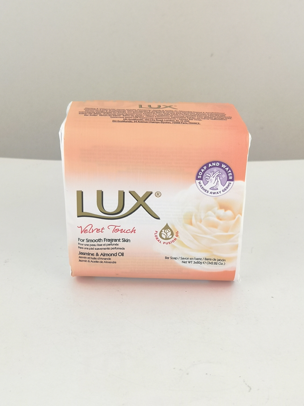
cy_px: 203
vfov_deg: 42.1
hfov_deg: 32.2
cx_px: 152
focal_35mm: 45
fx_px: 527
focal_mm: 5.58
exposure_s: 1/30
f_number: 1.8
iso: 50
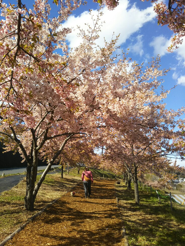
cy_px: 123
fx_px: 214
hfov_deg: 46.8
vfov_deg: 60.0
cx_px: 92
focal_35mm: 30
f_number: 2.2
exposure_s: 1/781
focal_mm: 4
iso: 25
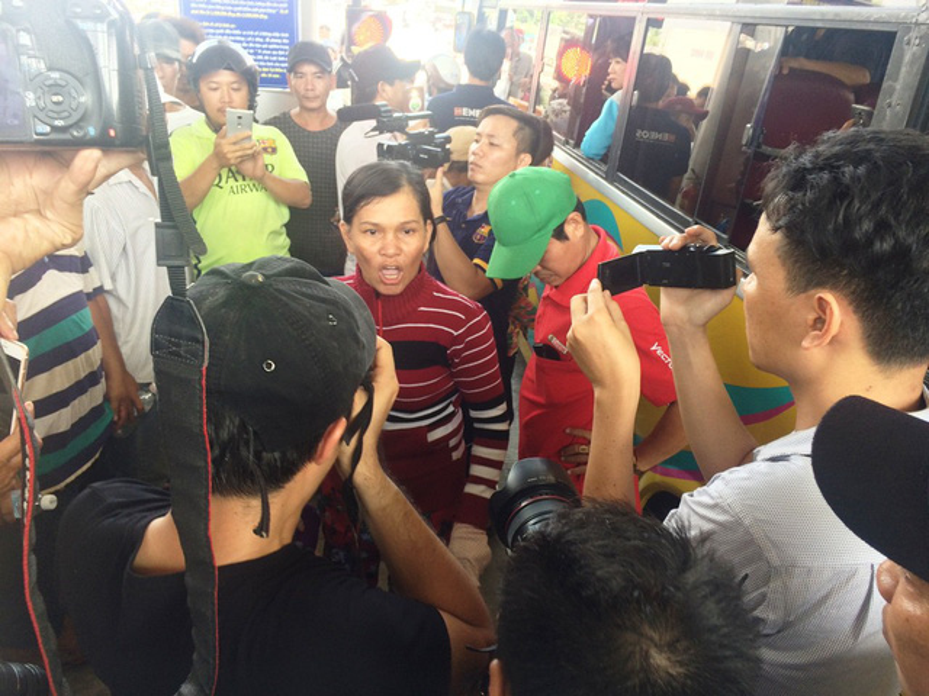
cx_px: 464
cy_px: 348
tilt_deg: -23.6
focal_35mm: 29
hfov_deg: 61.7
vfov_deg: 48.2
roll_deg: -4.2
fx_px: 778
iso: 50
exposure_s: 1/100
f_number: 2.2
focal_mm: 4.15
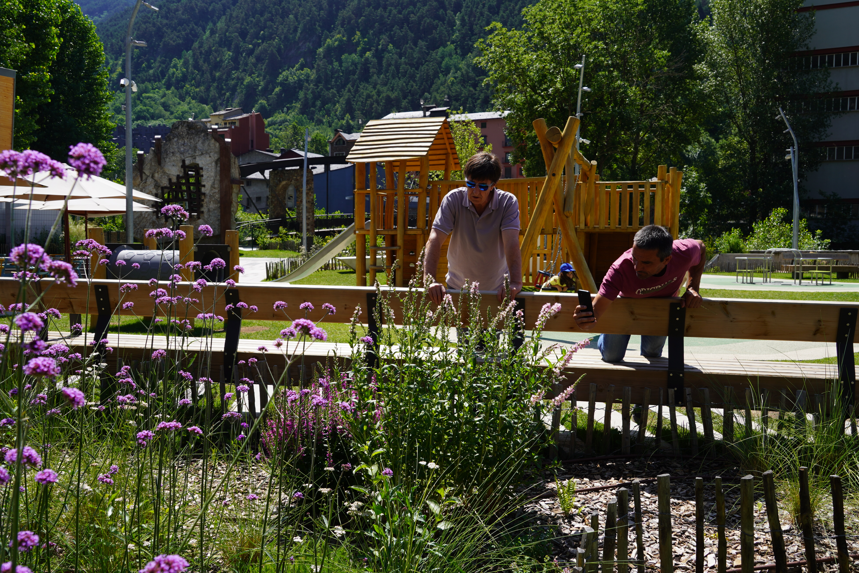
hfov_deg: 58.7
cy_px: 286
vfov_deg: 41.1
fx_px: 763
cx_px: 430
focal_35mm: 32
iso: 100
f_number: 9
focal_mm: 32
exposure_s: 1/125
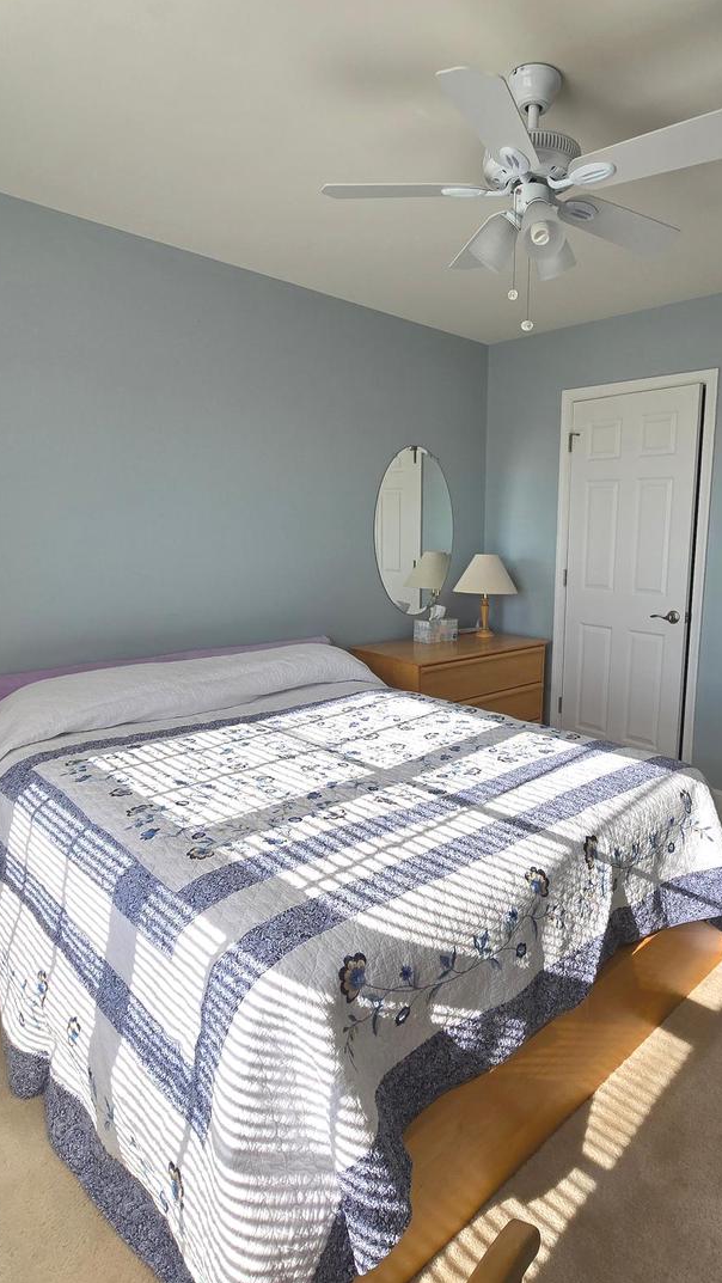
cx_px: 460
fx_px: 646
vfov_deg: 89.6
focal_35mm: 19
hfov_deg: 57.5
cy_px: 640
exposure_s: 1/476
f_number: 2.2
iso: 50
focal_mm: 2.2
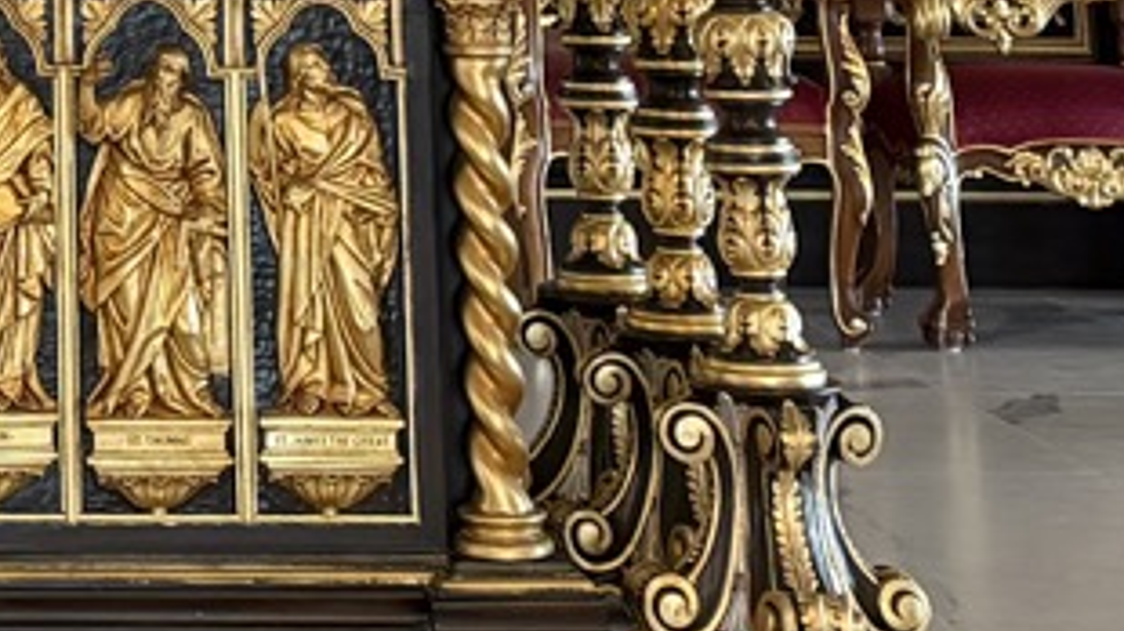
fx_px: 4021
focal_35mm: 135
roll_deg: -0.4
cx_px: -247
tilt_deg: +13.5
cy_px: -1327
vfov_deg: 7.7
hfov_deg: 15.3
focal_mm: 6.76
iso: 250
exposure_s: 1/60
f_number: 1.78
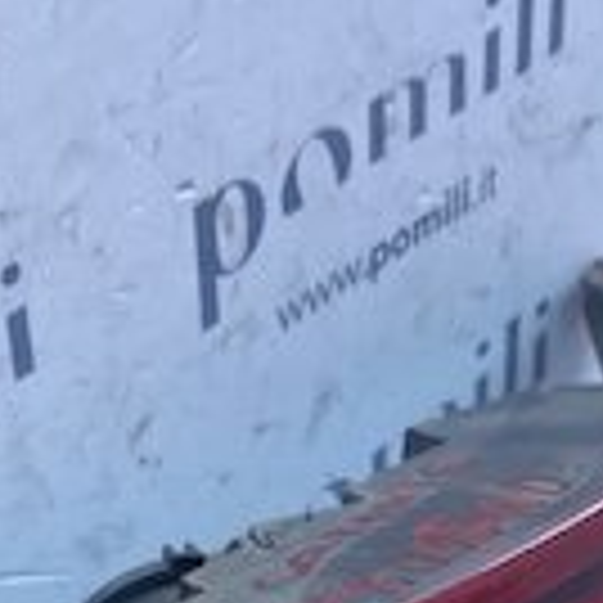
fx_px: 2168
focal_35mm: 110
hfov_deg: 15.8
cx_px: 198
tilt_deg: -38.8
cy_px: 1004
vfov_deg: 14.4
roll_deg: -6.0
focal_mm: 4.25
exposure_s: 1/724
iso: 32
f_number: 1.8
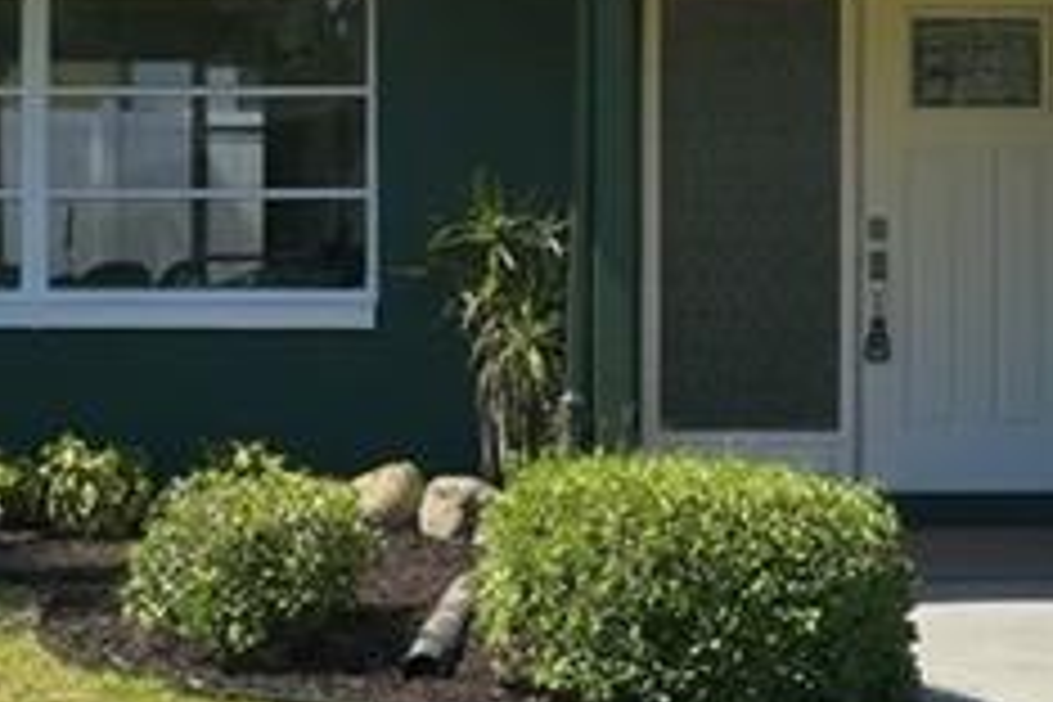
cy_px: 279
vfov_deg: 11.1
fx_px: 3597
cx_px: 932
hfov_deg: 16.5
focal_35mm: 123
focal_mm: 18
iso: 500
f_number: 8
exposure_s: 1/800
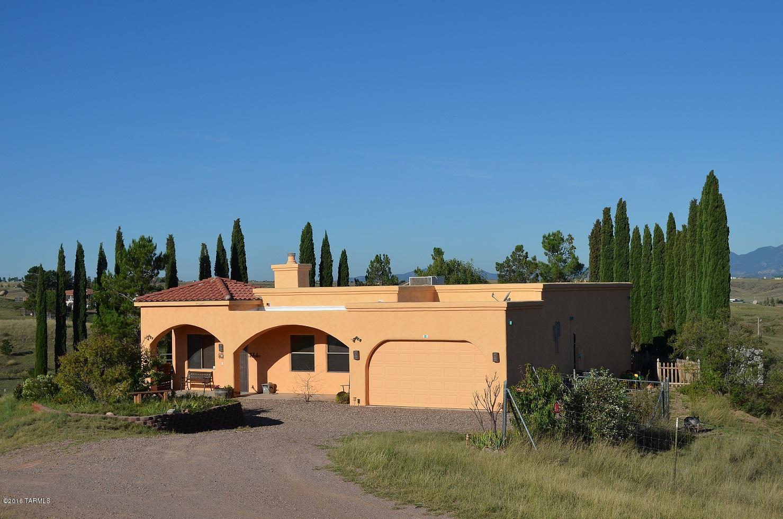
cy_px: 260
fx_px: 1107
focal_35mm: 51
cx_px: 392
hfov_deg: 39.0
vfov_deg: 26.4
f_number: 10
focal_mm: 34
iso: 100
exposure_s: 1/400
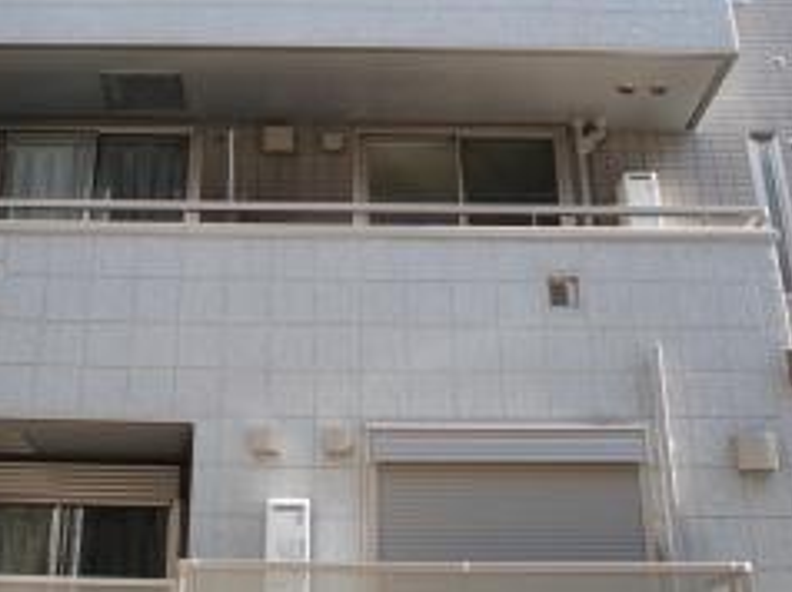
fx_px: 1120
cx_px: 306
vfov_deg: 29.2
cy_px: 153
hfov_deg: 38.7
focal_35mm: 49
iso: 200
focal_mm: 18
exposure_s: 1/125
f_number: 5.6
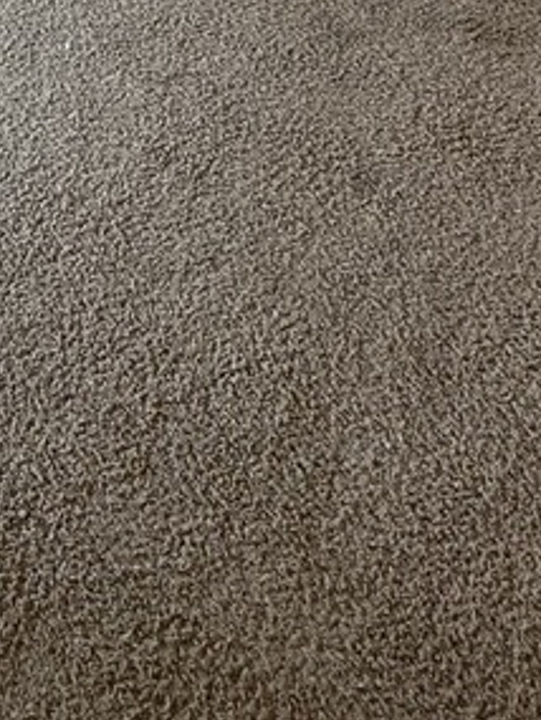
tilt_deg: -13.0
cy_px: -457
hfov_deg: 24.9
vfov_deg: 24.3
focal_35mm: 53
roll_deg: -2.0
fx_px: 1104
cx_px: -109
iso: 125
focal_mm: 2.22
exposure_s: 1/120
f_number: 2.2
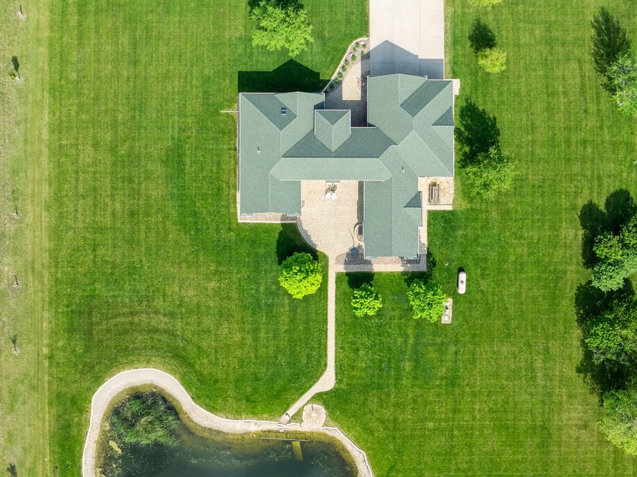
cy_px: 244
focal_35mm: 37
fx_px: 681
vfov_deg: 38.6
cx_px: 331
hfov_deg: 50.1
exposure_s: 1/1000
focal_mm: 12.29
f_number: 2.8
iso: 100
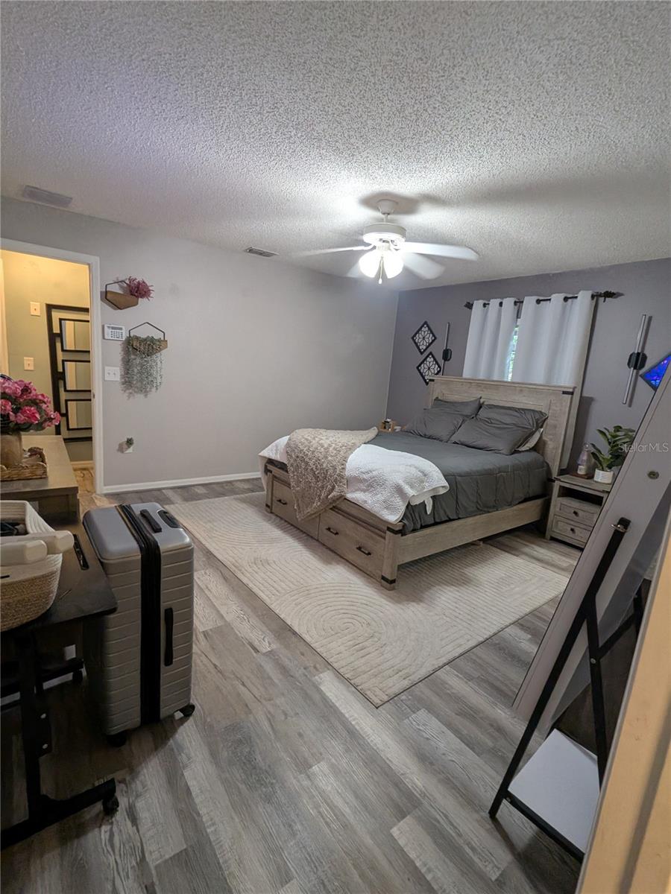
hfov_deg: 78.1
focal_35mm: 16
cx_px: 336
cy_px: 447
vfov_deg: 94.5
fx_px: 414
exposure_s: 1/60
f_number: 2.2
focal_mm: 2.22
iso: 259
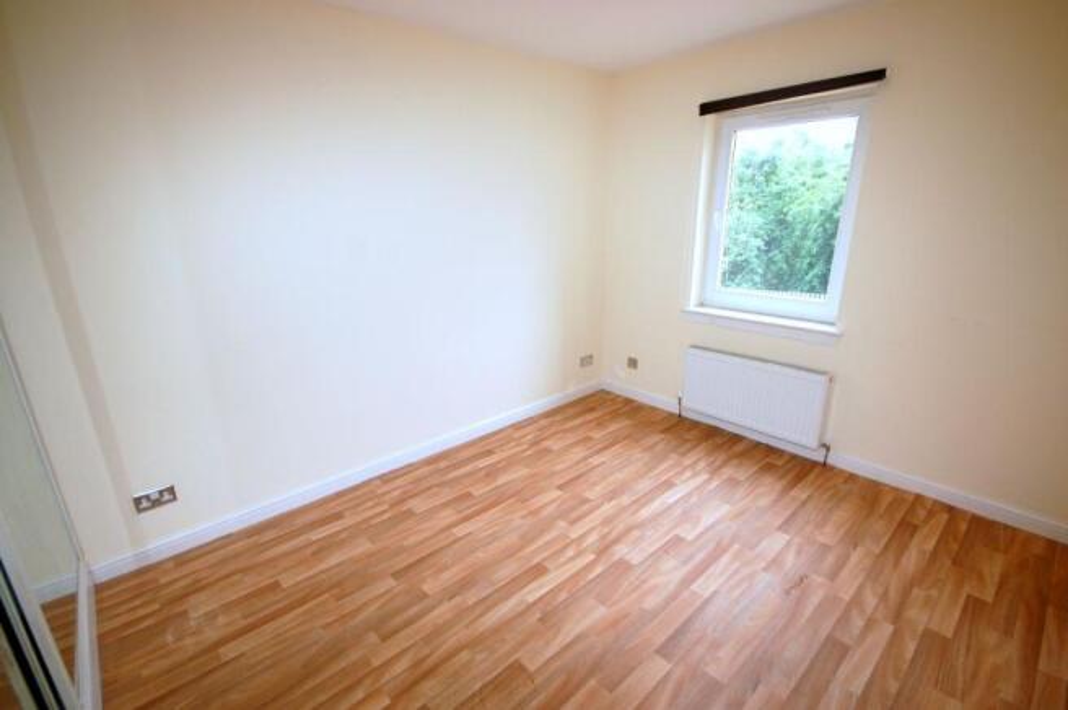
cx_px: 534
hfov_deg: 100.4
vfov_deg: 77.2
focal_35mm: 15
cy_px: 355
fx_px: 445
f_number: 5.6
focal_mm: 10
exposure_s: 1/125
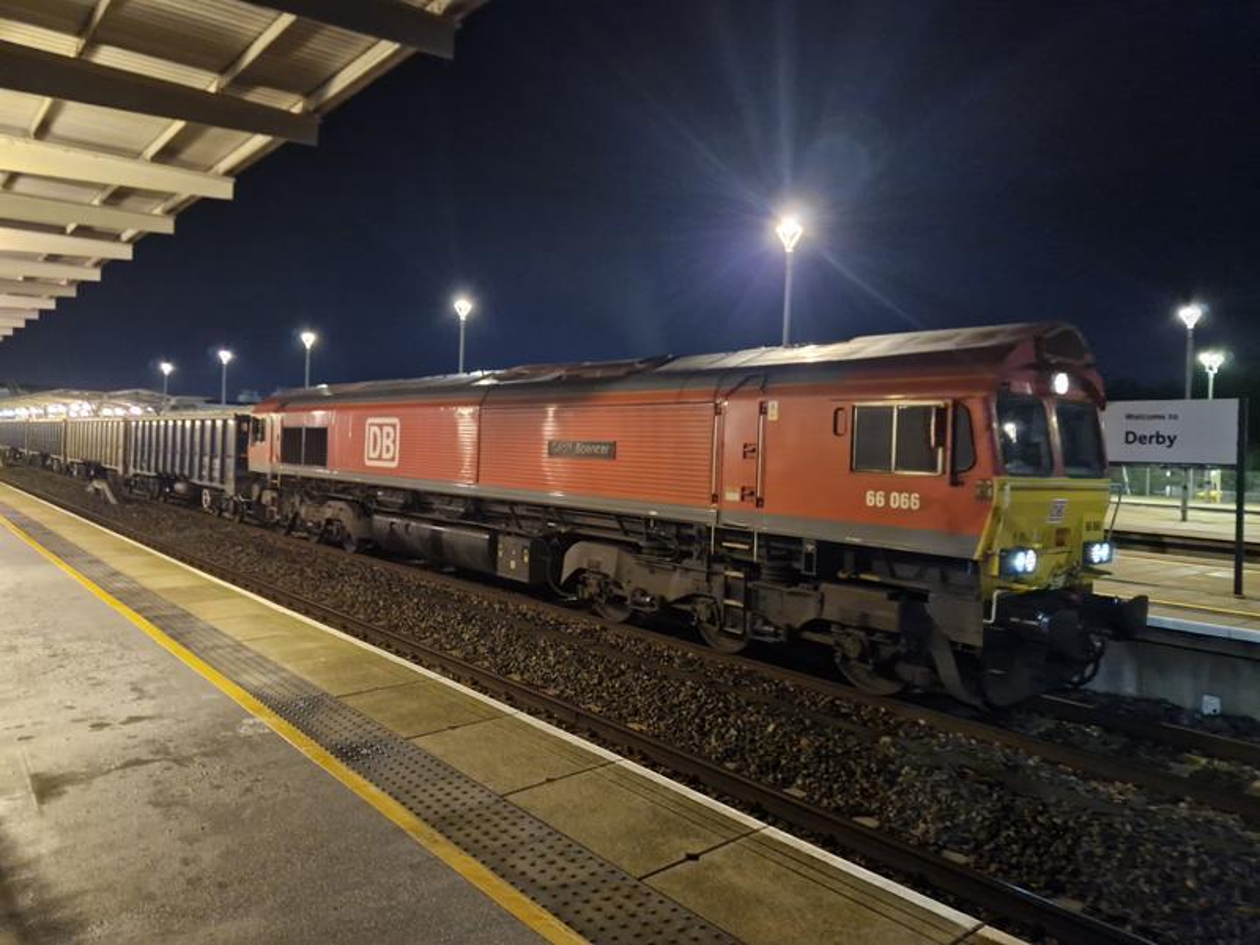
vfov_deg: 58.9
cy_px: 472
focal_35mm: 23
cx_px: 630
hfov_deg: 73.9
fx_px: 837
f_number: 1.8
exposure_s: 1/25
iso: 1000
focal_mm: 5.54
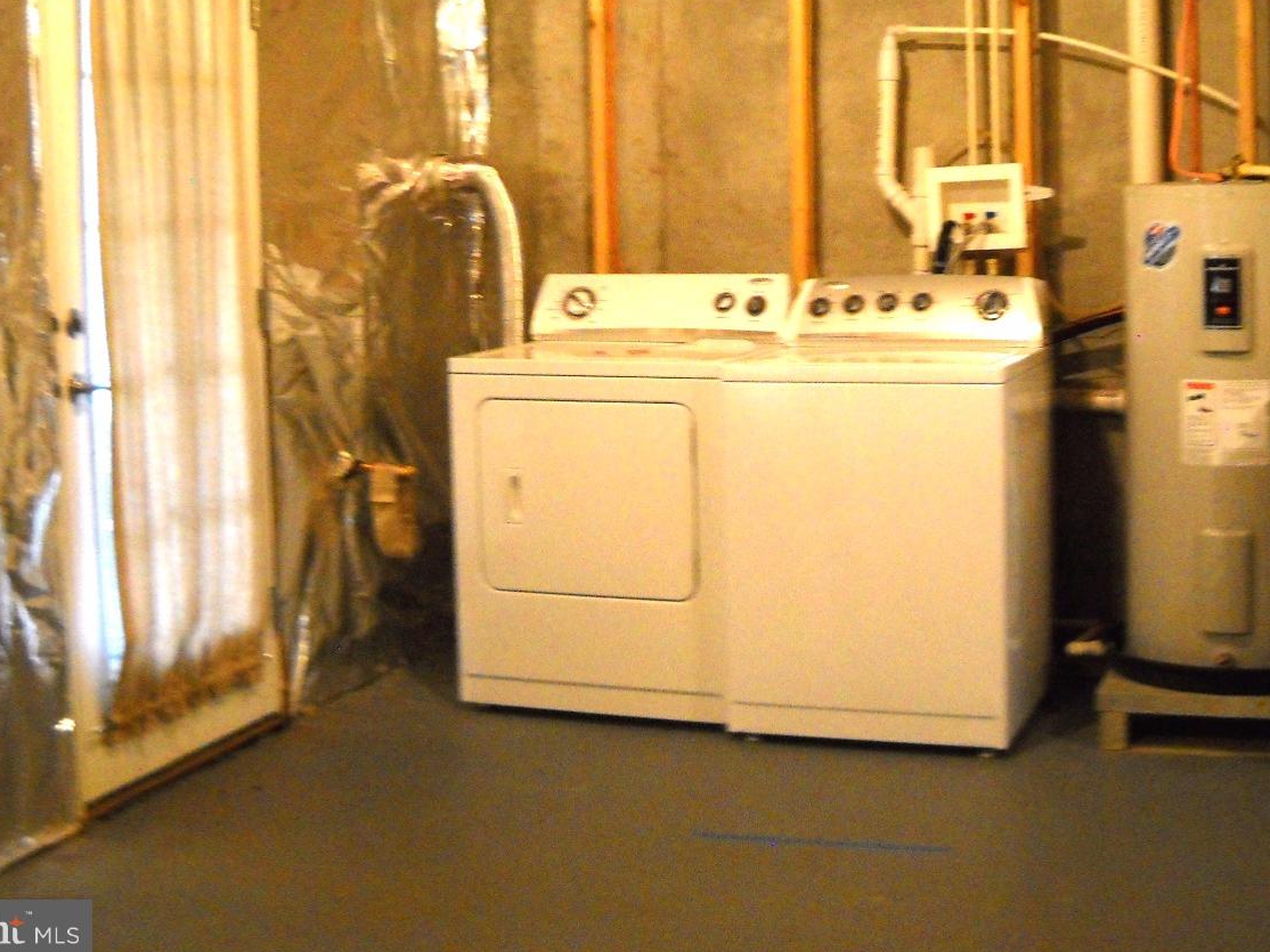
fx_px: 1944
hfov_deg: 36.1
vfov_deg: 27.4
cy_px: 350
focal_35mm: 53
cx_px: 714
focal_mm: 6.72
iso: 400
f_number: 3.1
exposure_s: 1/27
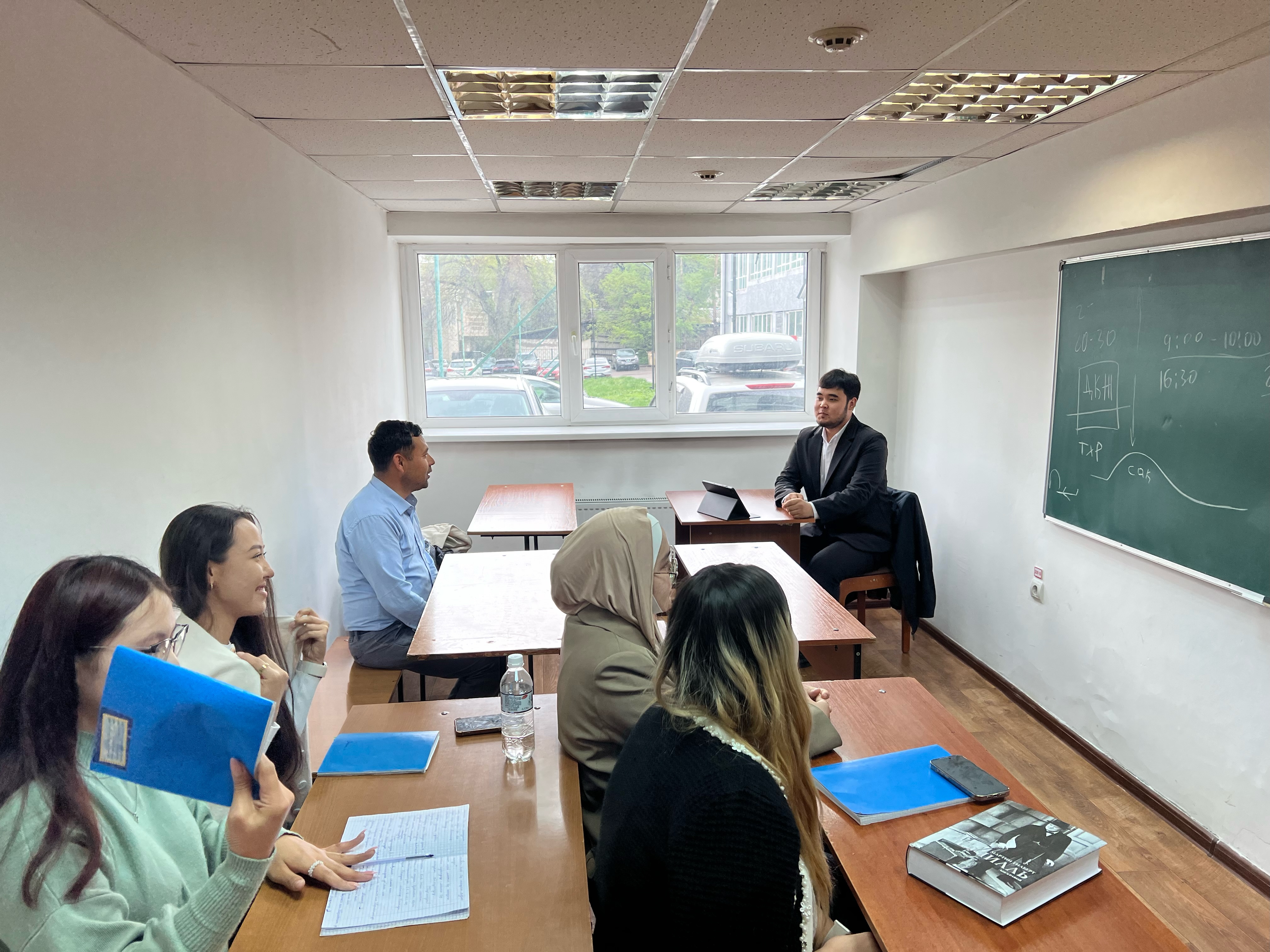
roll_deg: +1.2
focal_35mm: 26
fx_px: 954
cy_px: 476
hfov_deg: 67.3
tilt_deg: -9.1
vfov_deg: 53.1
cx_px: 635
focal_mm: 5.7
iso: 50
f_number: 1.5
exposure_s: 1/100
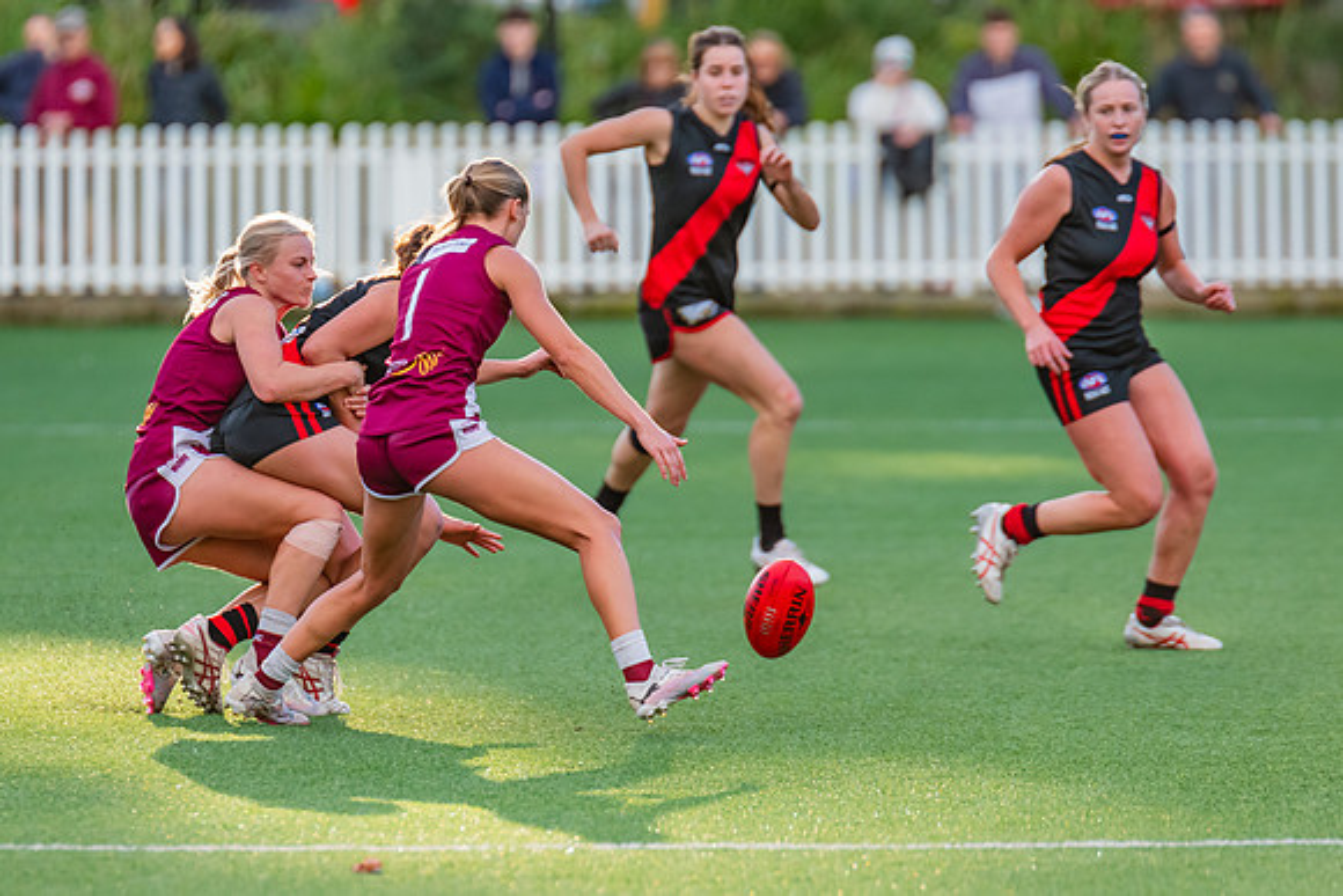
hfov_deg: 3.2
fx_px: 23963
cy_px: 520
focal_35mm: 642
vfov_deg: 2.1
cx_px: 573
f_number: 5
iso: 800
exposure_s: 1/800
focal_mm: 420
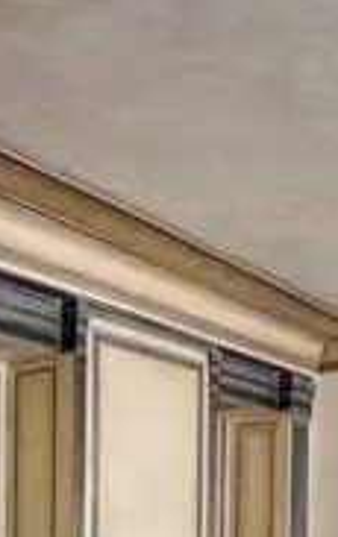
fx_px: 881
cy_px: 572
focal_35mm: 60
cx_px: -41
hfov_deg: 20.6
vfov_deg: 30.8
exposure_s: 1/1.6
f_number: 14
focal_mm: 18
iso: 200
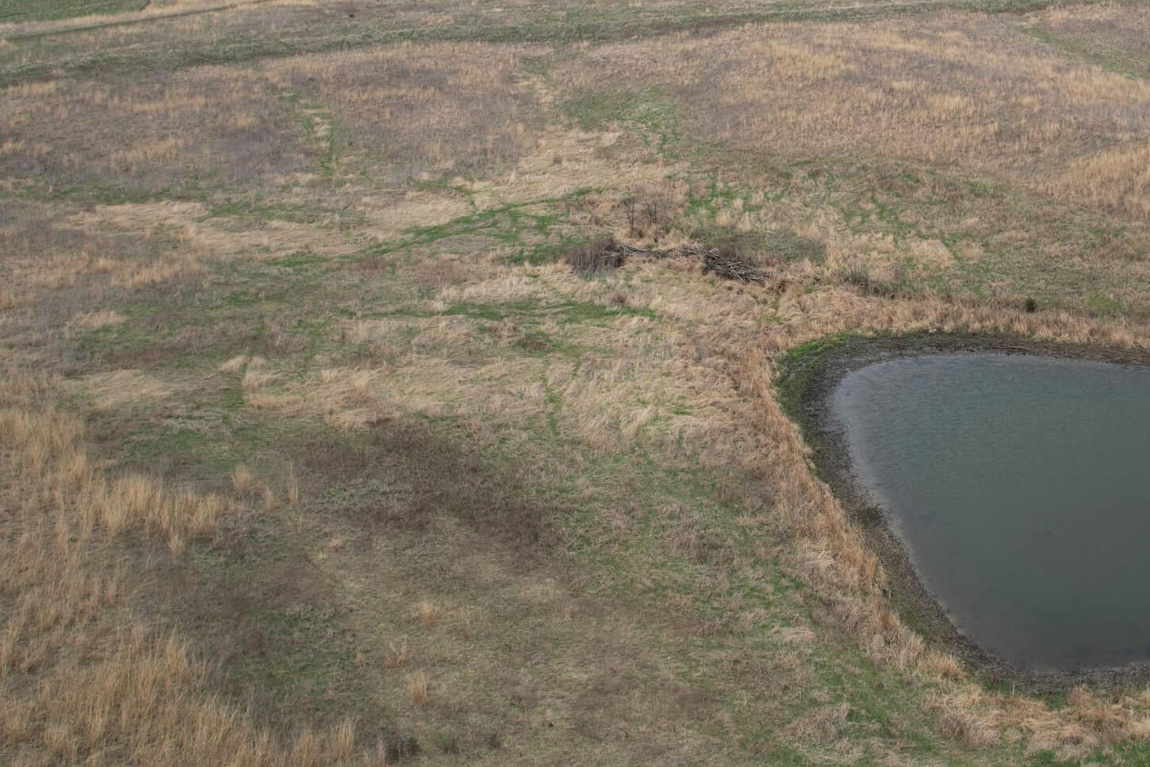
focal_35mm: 39
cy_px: 329
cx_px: 961
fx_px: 1246
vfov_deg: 34.2
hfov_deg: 46.3
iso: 100
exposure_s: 1/500
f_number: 2.8
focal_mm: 8.4
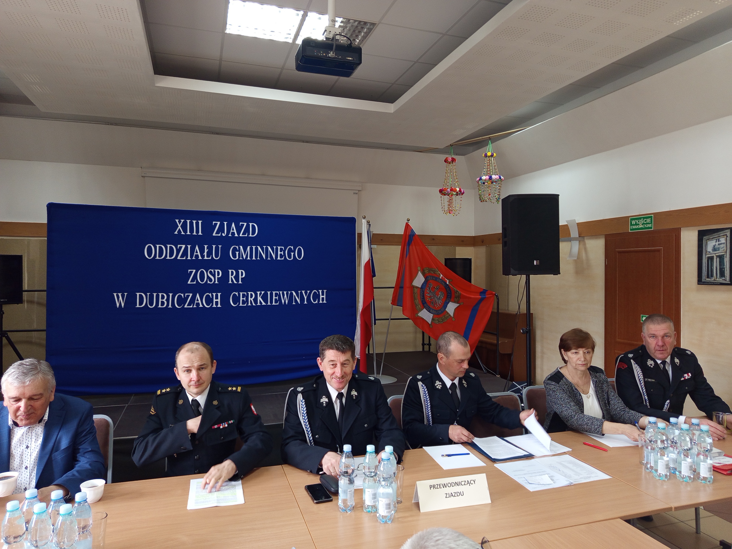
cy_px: 274
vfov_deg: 56.8
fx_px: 508
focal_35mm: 24
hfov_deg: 71.6
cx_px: 366
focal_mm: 5.24
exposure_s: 1/50
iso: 439
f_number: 1.7
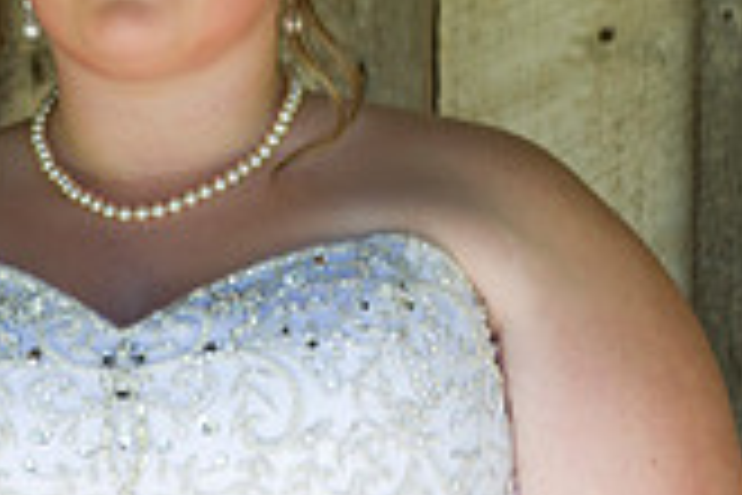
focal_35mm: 422
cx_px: -162
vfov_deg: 3.3
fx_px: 8697
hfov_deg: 4.9
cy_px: 248
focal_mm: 120
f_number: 3.2
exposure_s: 1/160
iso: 200
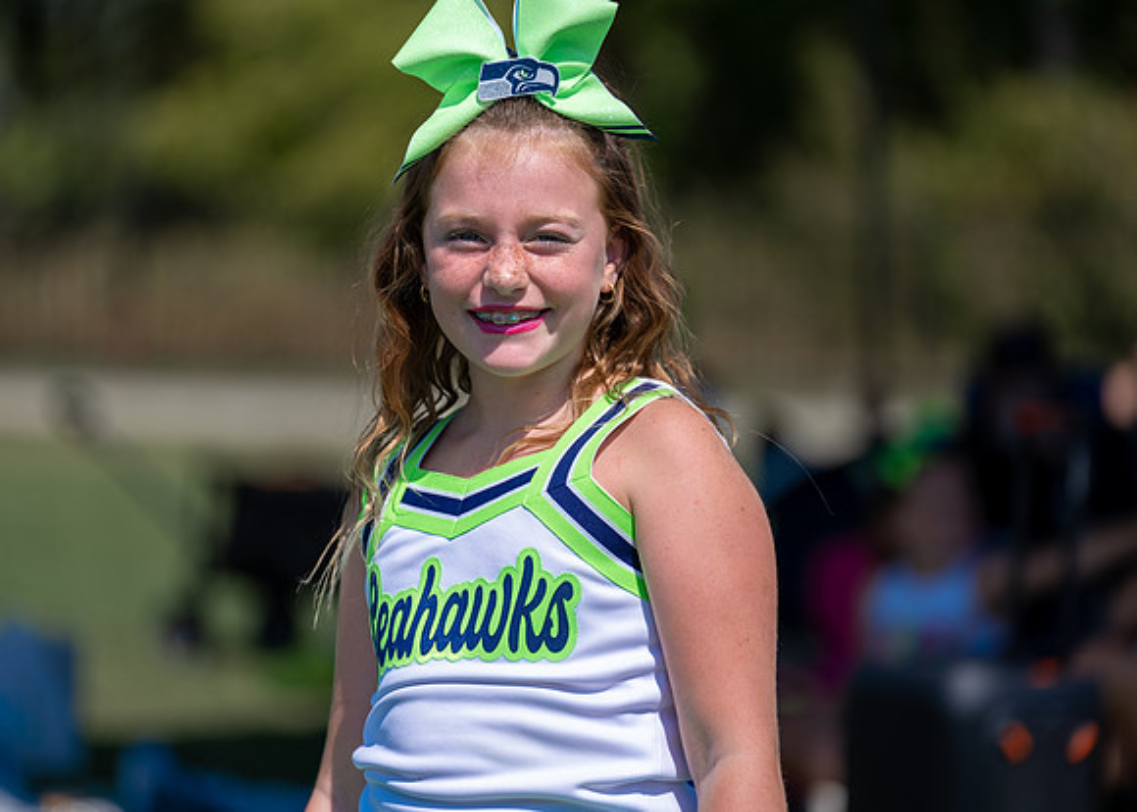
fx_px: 5618
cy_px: 406
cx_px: 568
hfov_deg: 11.6
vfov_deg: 8.3
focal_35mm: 174
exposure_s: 1/2500
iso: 100
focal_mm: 163
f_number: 2.8
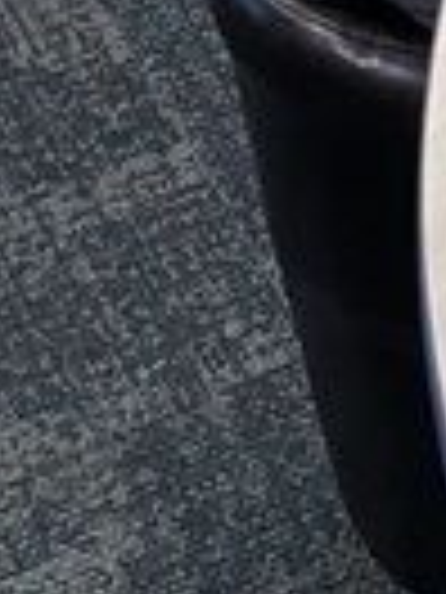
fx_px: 3453
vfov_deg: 9.3
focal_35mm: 201
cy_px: -544
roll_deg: +4.2
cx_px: 1460
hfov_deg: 6.6
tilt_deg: -27.1
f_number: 1.6
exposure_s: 1/60
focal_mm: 4.2
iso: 100
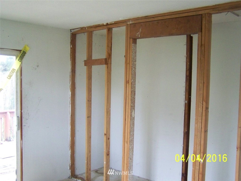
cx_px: 120
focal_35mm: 38
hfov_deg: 49.0
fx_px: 265
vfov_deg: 37.7
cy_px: 90
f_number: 2.8
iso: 320
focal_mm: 6.3
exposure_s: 1/60
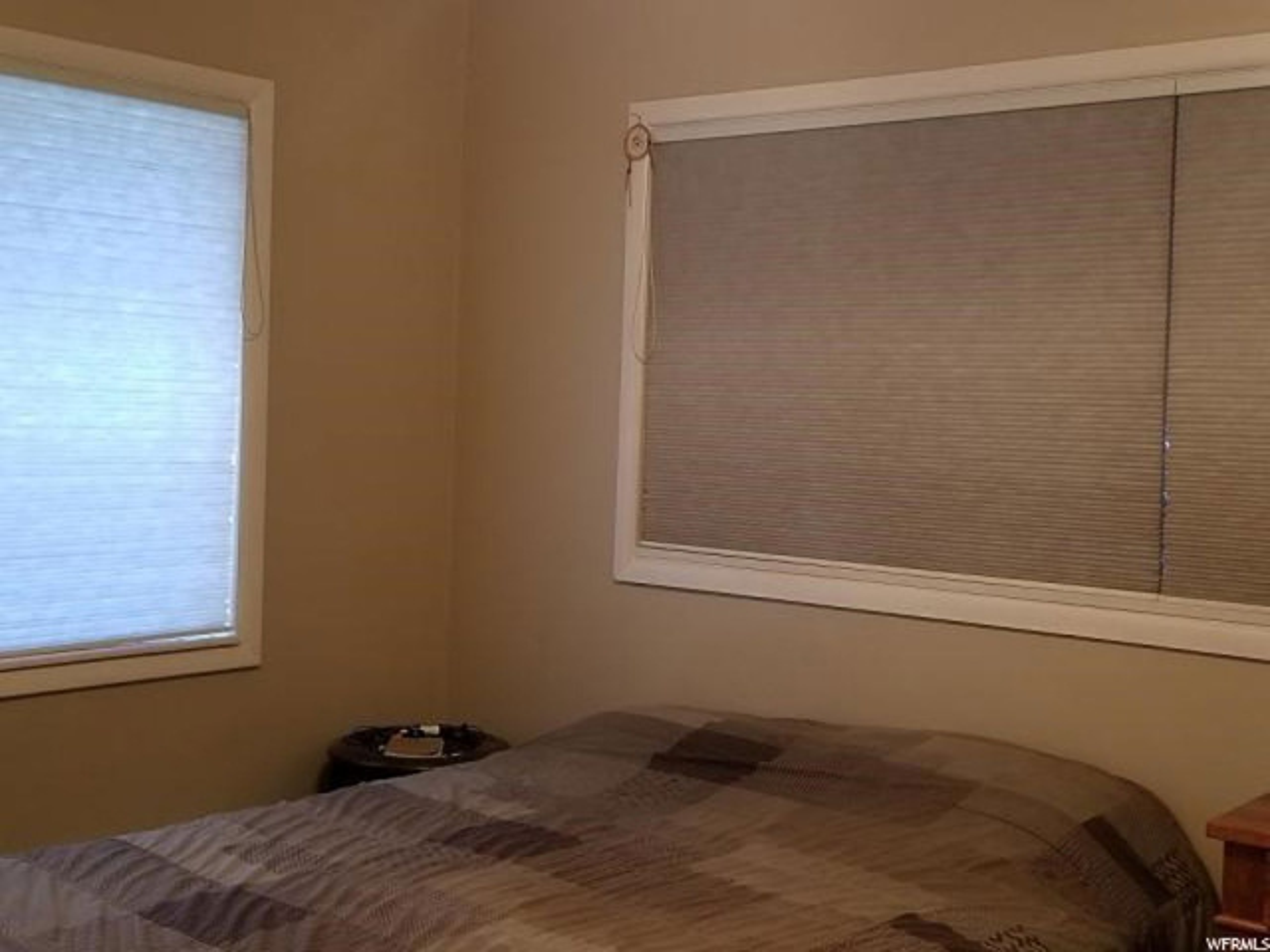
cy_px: 476
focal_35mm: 26
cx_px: 635
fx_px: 954
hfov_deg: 67.3
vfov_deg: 53.1
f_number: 1.7
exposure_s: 1/60
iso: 160
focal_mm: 4.25
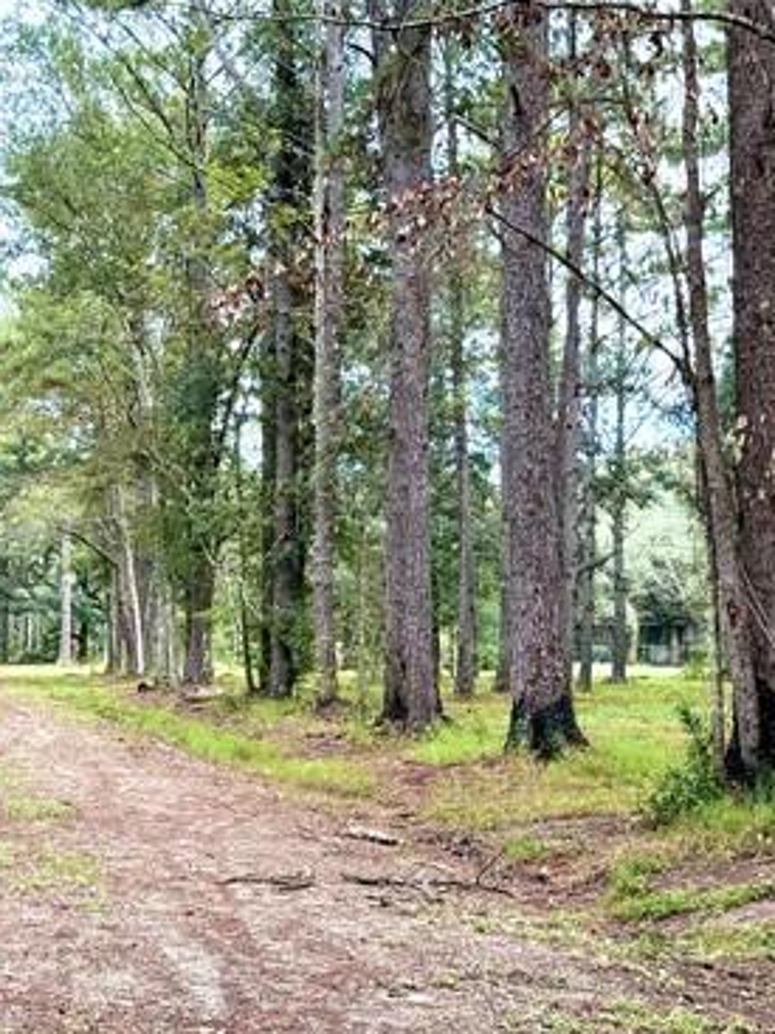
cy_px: 516
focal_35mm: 67
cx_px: 144
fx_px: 2001
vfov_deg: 29.0
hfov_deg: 21.6
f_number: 1.78
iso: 100
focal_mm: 6.76
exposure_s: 1/510
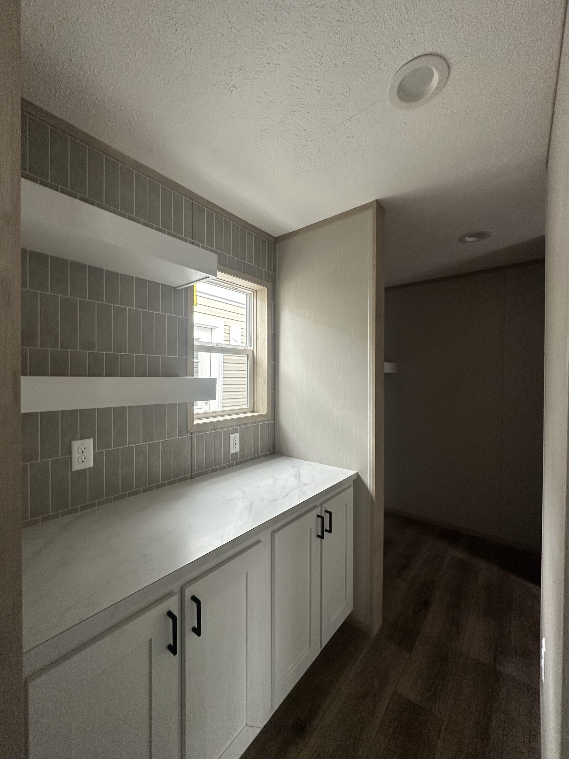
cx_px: 284
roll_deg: -0.7
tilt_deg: -1.6
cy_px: 380
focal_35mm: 14
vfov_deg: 102.1
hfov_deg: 85.7
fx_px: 307
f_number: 2.2
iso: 200
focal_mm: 2.22
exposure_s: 1/99
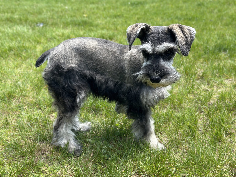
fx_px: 327
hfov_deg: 39.7
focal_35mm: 48
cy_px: 88
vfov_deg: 30.3
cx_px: 118
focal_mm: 6.86
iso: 80
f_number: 1.78
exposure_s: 1/638
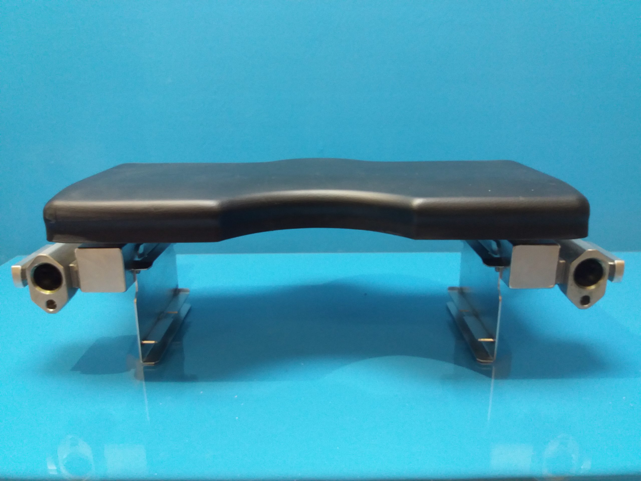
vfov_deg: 49.7
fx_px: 518
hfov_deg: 63.4
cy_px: 240
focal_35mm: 28
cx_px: 320
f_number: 1.9
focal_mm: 3.7
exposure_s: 1/25
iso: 160
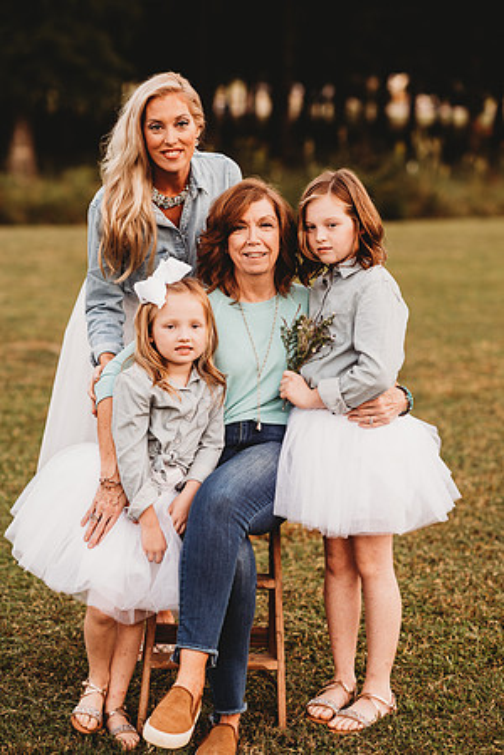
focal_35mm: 85
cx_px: 252
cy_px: 378
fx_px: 1785
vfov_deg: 23.9
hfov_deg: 16.1
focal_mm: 85
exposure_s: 1/125
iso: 125
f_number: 2.2
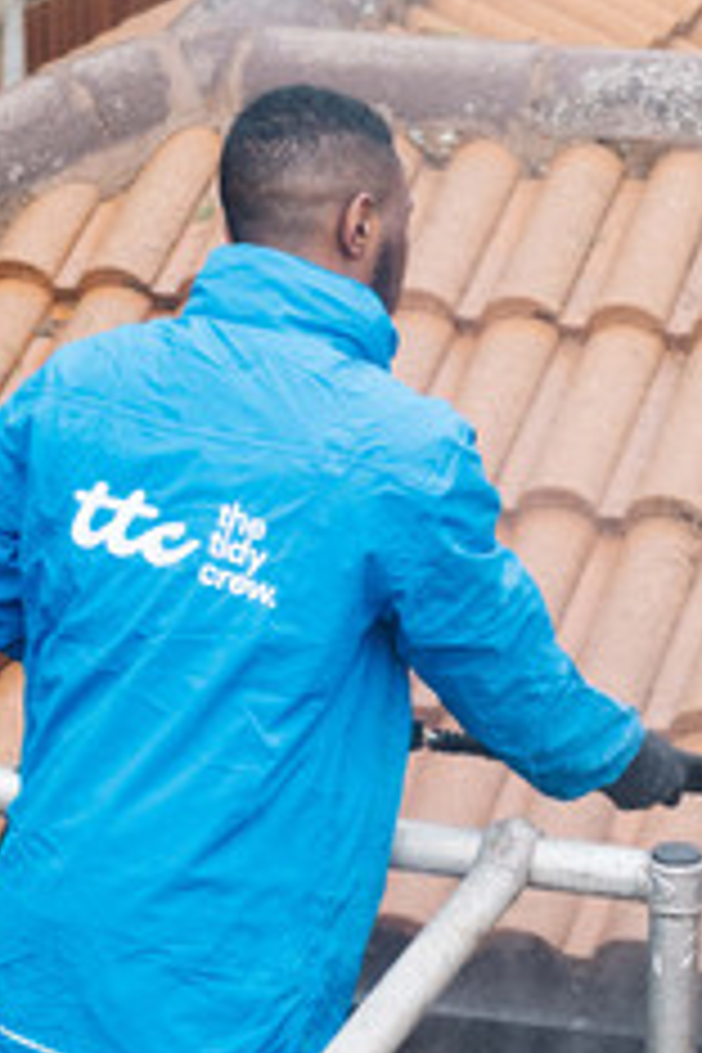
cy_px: 711
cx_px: 484
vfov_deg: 14.1
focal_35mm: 145
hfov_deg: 9.5
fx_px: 4241
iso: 200
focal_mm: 35
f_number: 2
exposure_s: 1/400
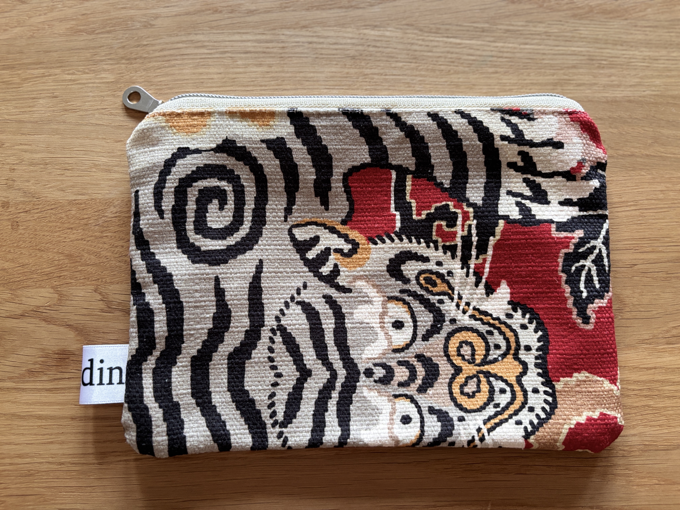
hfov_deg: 67.3
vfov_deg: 53.1
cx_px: 340
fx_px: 511
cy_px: 255
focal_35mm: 26
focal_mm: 5.96
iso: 200
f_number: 1.6
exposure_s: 1/60
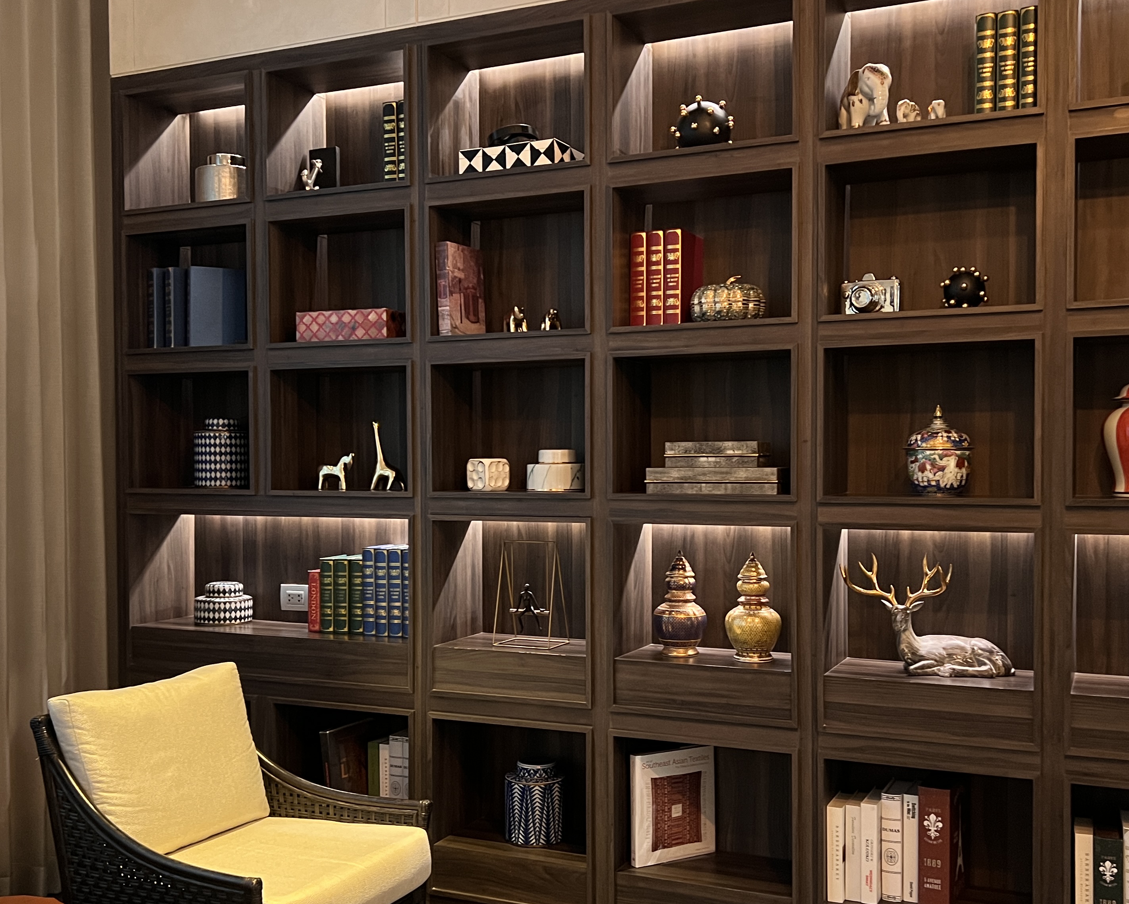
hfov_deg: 50.3
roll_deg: +0.1
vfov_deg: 41.1
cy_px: 490
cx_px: 572
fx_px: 1203
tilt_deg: -1.5
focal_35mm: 36
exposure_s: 1/25
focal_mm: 5.7
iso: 500
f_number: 1.5
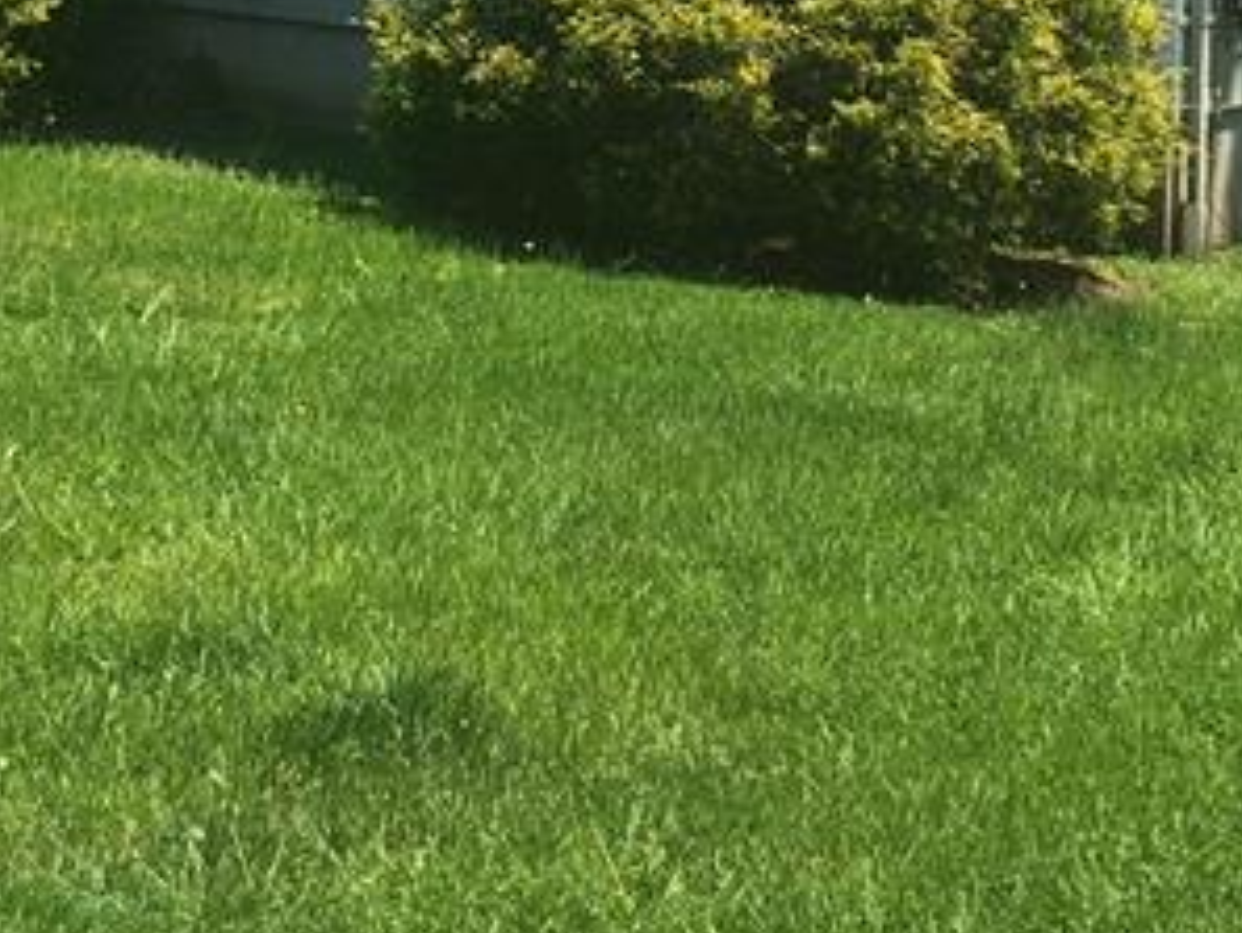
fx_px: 3589
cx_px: 385
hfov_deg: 19.6
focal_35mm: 100
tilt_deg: +4.8
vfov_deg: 13.9
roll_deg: -2.0
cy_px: -443
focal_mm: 4.15
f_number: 2.2
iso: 25
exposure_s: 1/1148
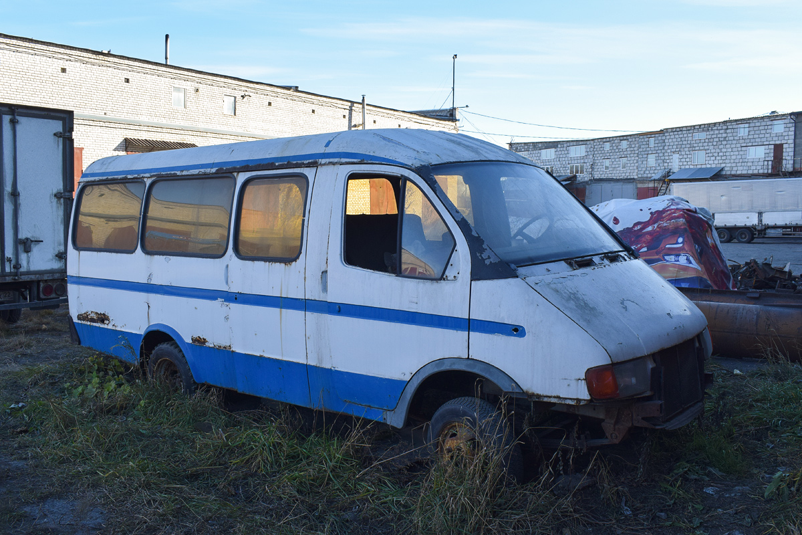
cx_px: 401
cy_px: 268
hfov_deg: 61.9
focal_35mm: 30
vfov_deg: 43.6
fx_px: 668
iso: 250
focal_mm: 20
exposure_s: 1/250
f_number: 8
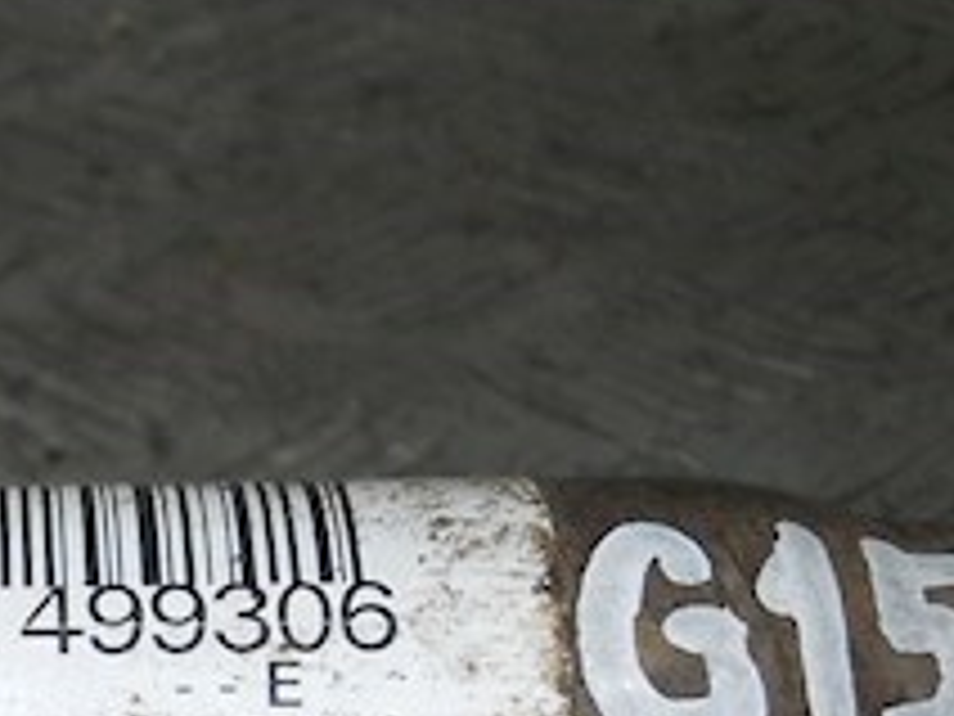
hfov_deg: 15.2
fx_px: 3417
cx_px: -261
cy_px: 869
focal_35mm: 124
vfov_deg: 11.7
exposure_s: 1/30
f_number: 5.5
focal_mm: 6.72
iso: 80
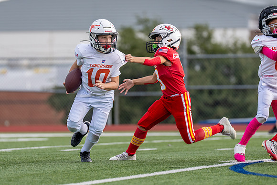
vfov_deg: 3.7
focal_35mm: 376
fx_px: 2896
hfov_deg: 5.5
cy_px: 82
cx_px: 140
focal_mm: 200
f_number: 2.8
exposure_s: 1/2500
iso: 320
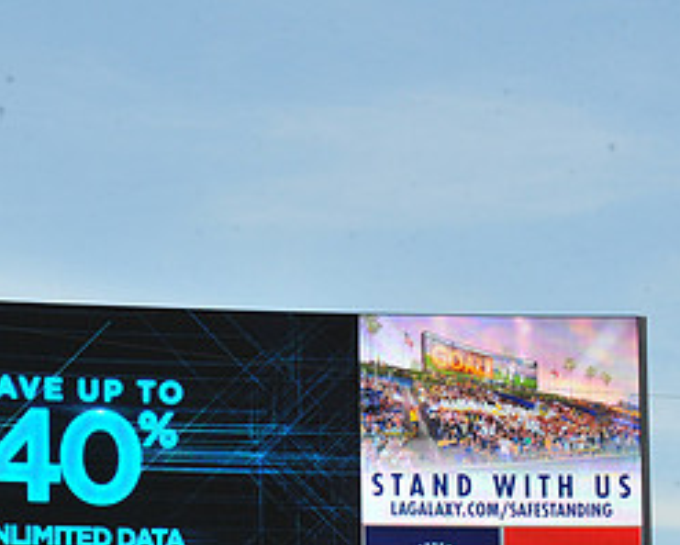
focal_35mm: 231
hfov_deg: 8.3
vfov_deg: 6.7
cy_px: 462
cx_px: 69
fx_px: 4653
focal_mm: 105
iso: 1600
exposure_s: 1/800
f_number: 14
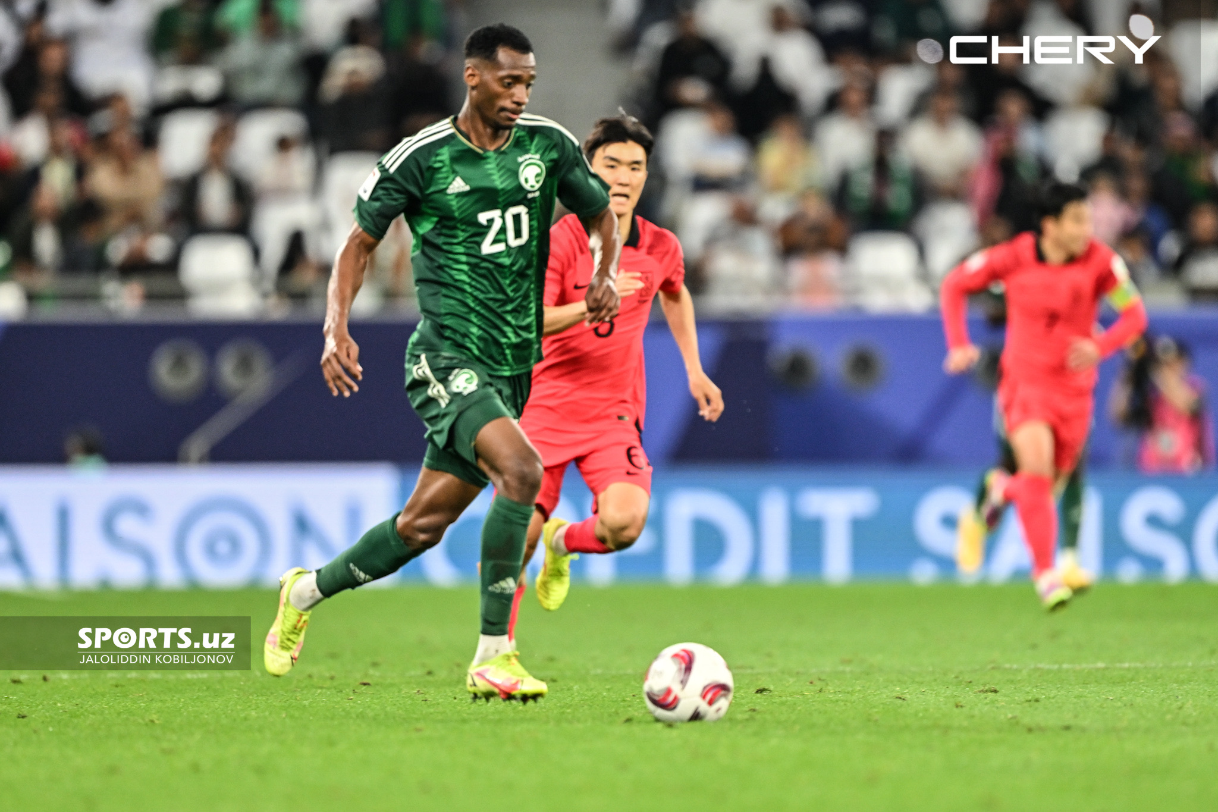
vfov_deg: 3.4
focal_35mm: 400
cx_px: 609
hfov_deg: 5.2
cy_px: 406
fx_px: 13531
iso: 1250
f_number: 2.8
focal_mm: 400
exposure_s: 1/1000
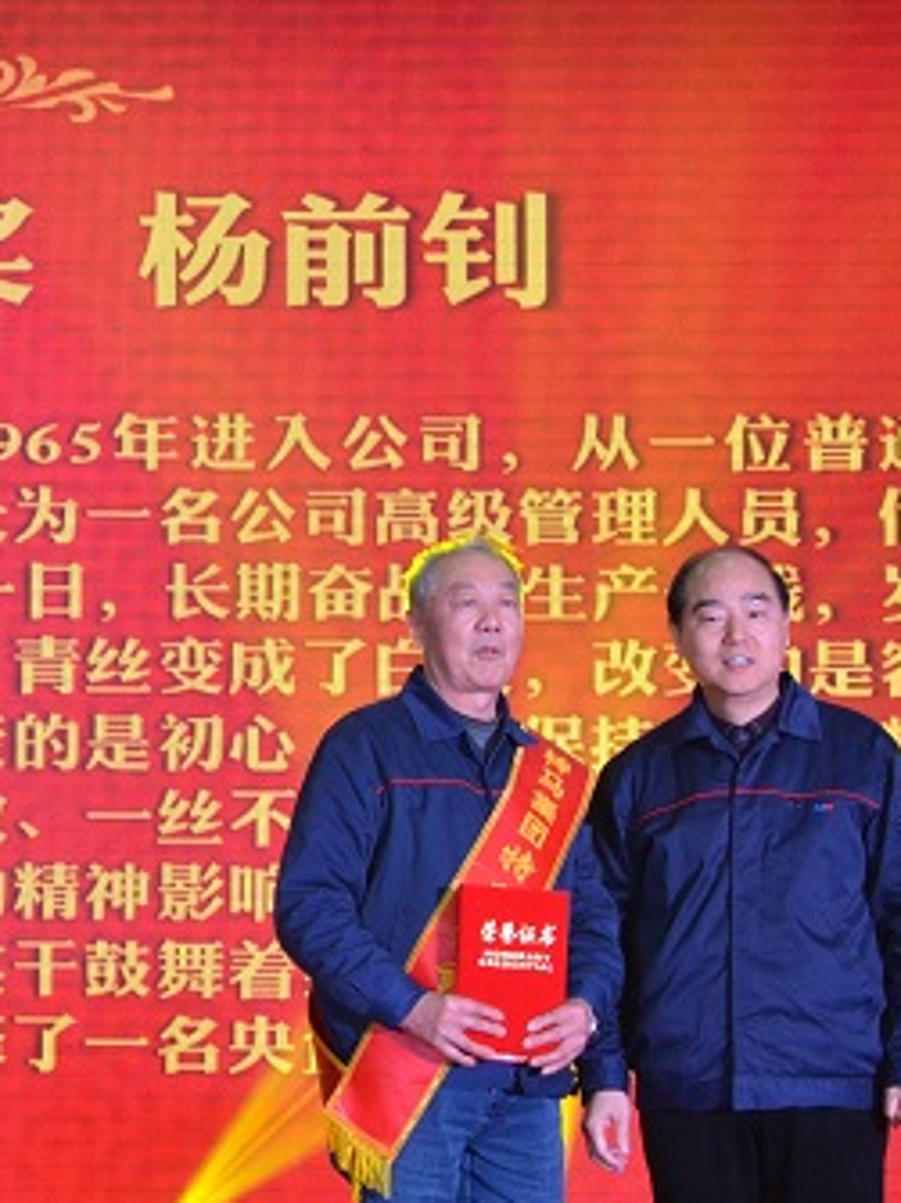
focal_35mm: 120
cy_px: 781
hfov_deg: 12.1
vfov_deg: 16.4
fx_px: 4172
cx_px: -57
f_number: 6.3
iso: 1000
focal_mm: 35
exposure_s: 1/160
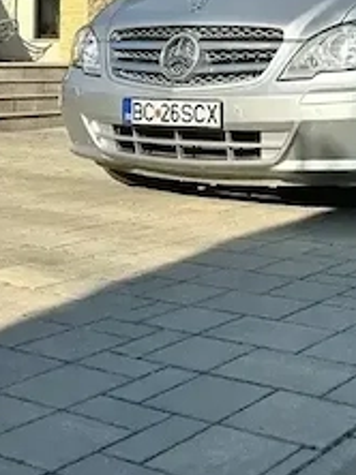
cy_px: 60
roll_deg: -1.2
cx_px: 414
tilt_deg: +0.9
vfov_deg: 28.8
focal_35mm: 65
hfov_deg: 21.2
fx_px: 893
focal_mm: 6.86
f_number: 1.78
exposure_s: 1/4016
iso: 80
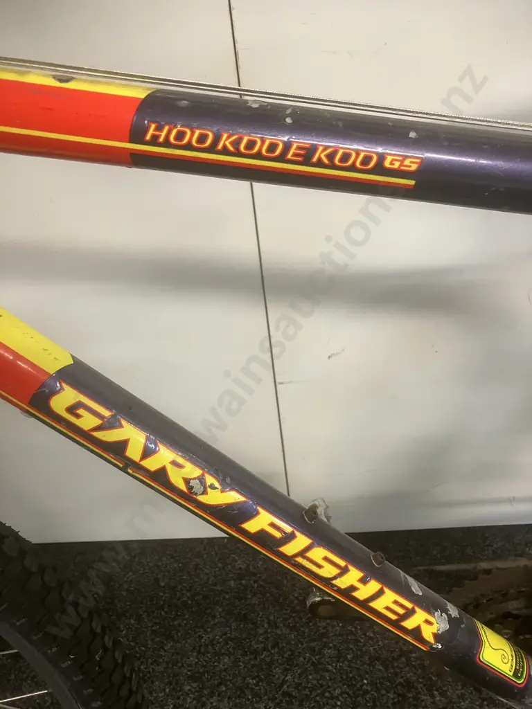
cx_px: 266
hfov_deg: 49.7
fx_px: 574
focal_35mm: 28
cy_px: 354
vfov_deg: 63.4
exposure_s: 1/50
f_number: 1.8
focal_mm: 3.99
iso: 160
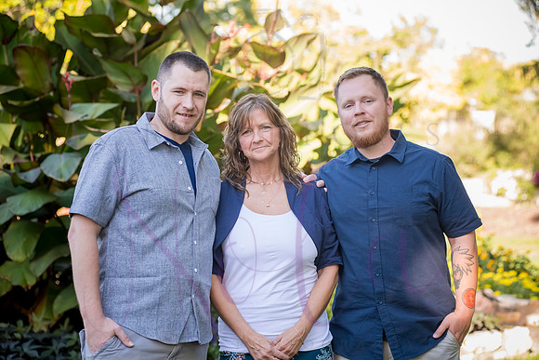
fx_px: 1378
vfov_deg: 14.9
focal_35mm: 92
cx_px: 270
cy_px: 180
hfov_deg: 22.1
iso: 800
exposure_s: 1/500
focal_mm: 92
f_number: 4.5
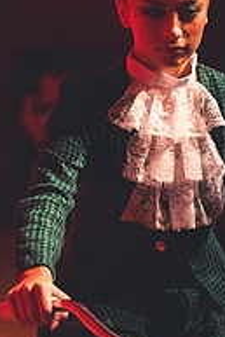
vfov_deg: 8.6
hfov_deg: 5.8
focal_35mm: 238
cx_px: 147
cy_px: 197
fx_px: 2227
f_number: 2.8
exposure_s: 1/250
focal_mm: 102
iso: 10000
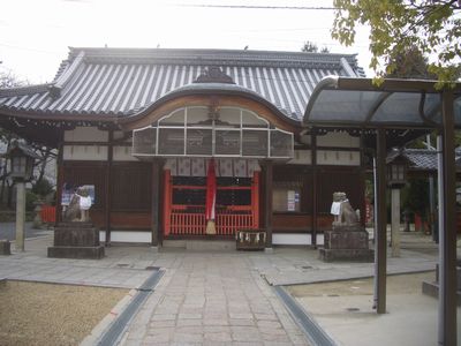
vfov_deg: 40.7
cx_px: 230
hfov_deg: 52.6
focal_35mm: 35
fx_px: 466
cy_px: 173
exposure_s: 1/200
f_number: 2.6
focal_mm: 5.8
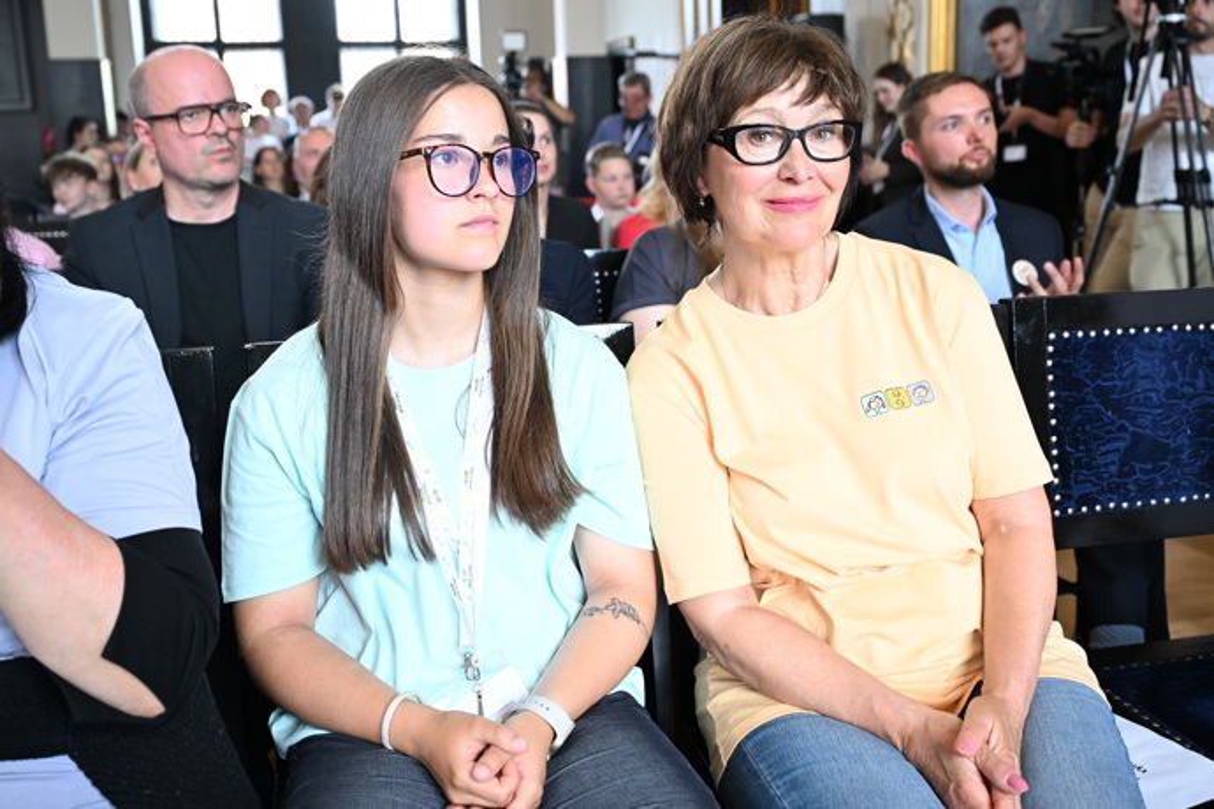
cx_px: 607
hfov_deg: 50.7
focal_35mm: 38
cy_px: 404
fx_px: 1281
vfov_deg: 35.1
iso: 3200
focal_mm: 38
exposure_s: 1/200
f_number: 4.5
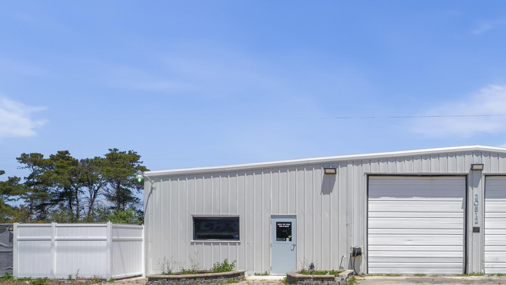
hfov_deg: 61.7
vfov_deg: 38.1
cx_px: 389
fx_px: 389
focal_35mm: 29
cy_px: 244
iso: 100
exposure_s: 1/320
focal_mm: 10
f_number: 6.3
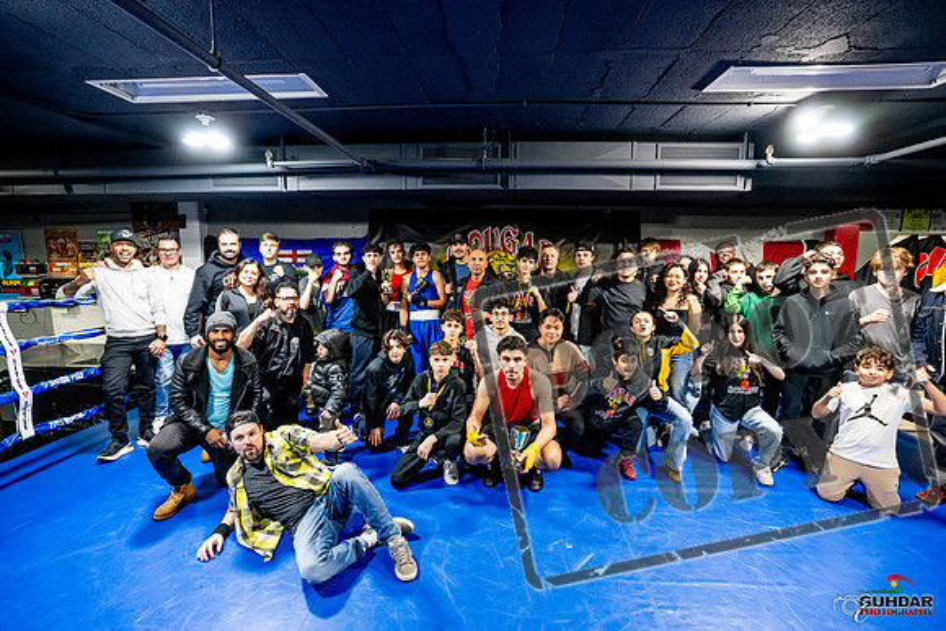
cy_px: 316
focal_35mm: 16
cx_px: 473
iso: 5000
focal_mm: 16
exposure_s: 1/160
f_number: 5
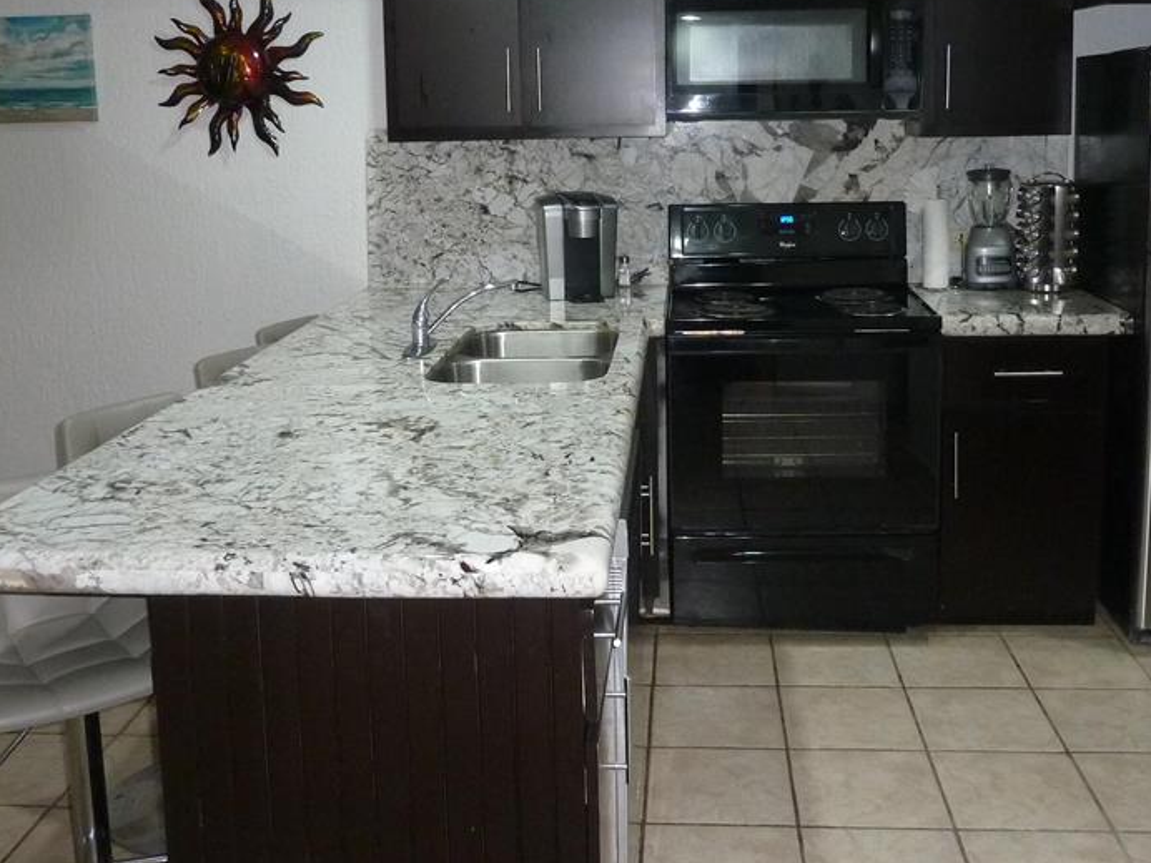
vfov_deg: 38.1
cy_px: 268
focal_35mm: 37
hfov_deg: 50.1
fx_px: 1230
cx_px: 595
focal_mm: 4.1
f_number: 3.3
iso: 320
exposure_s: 1/30
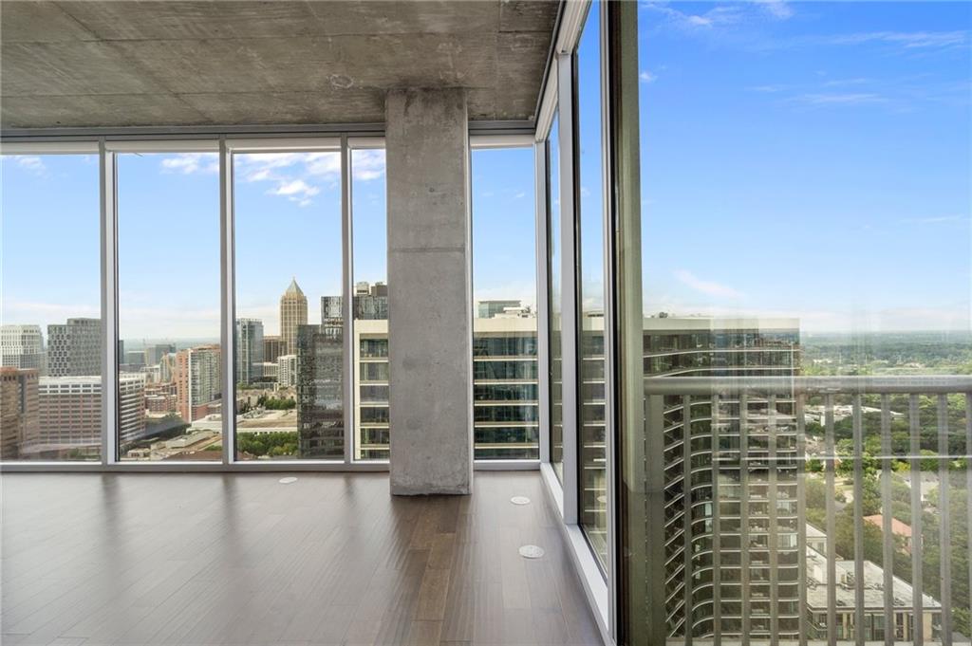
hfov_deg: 96.8
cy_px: 323
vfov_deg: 73.7
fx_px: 432
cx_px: 486
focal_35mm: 16
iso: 640
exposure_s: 1/1600
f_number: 8
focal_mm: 16
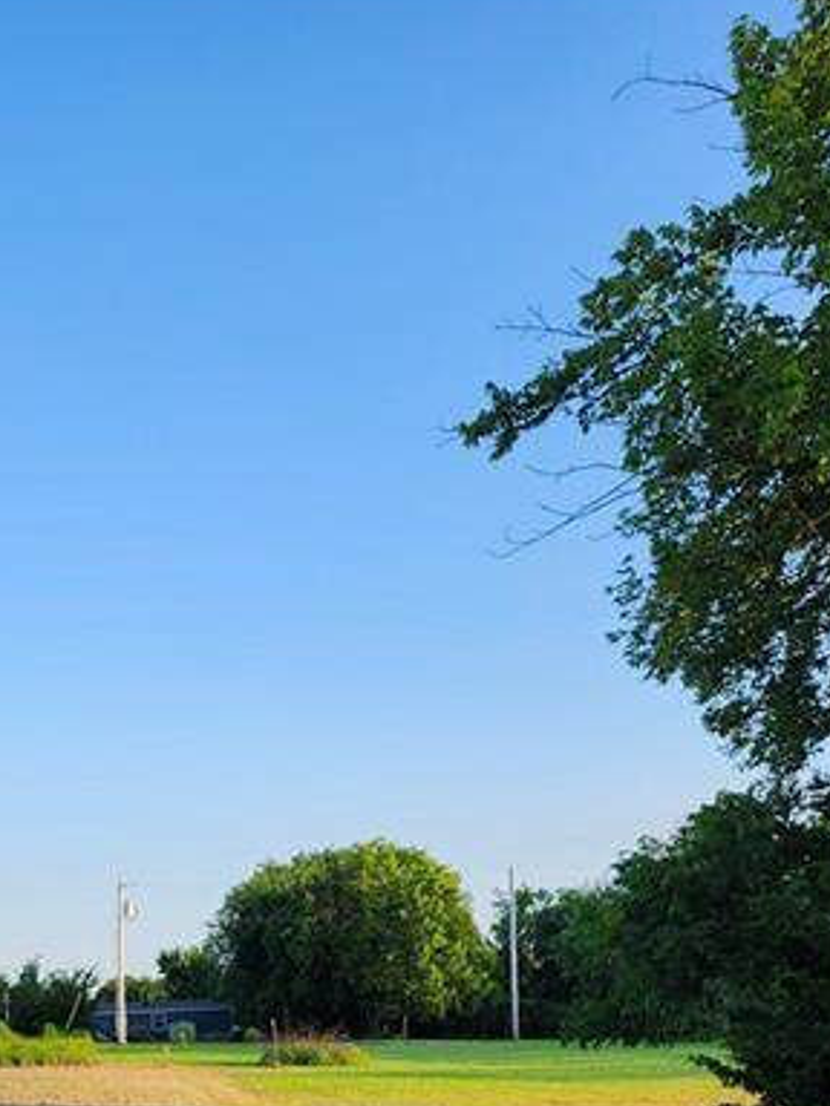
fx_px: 1471
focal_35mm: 46
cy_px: 1071
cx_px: 35
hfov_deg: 29.8
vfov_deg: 37.4
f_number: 1.8
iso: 25
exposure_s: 1/416
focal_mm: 5.54
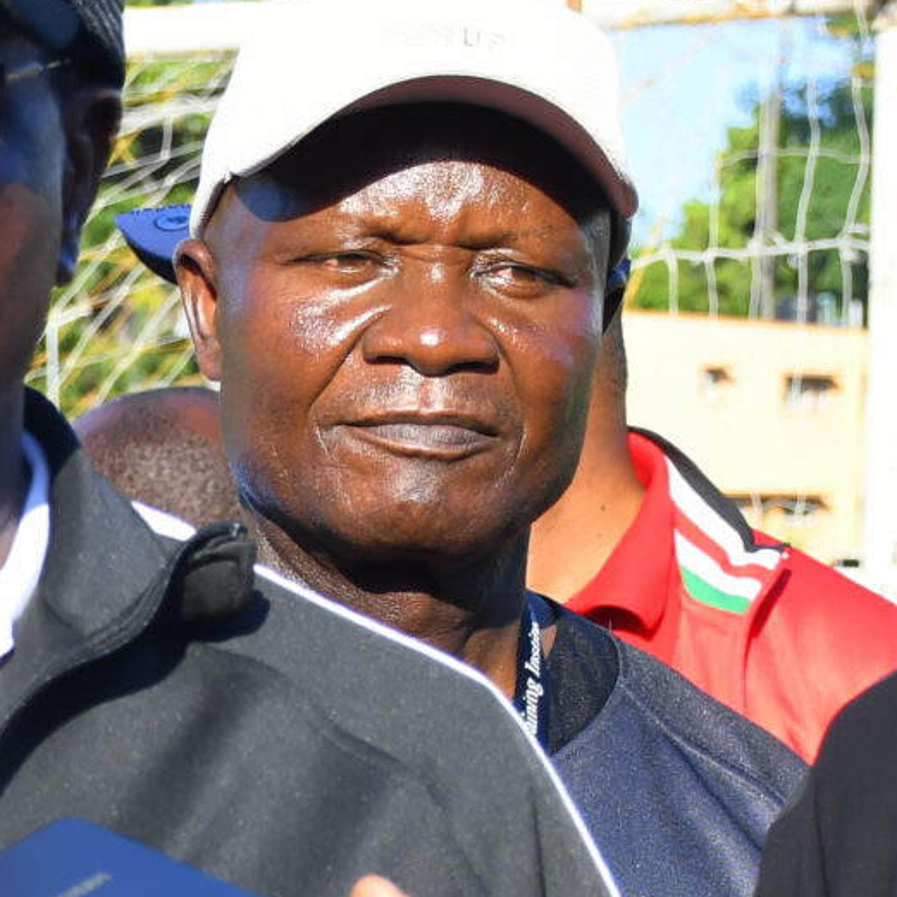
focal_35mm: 188
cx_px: -200
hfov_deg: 9.2
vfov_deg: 9.3
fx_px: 5512
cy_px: 800
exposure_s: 1/320
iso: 100
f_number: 5
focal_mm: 30
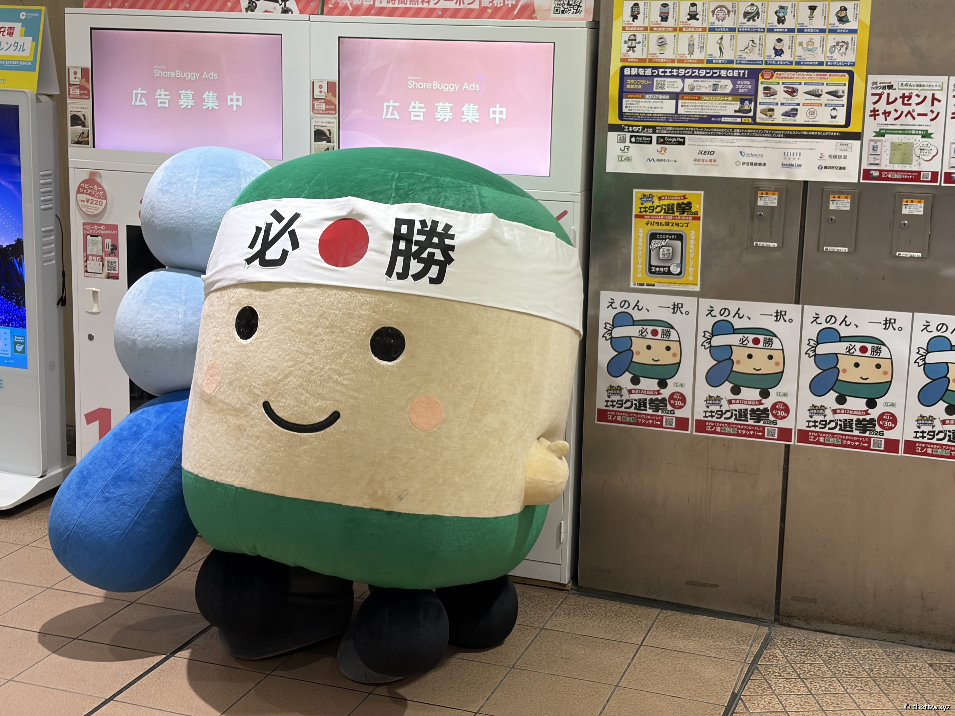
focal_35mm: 52
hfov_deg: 36.8
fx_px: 1435
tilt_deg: -10.0
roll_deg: +0.4
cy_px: 358
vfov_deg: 28.0
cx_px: 478
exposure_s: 1/50
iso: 40
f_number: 1.6
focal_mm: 5.96
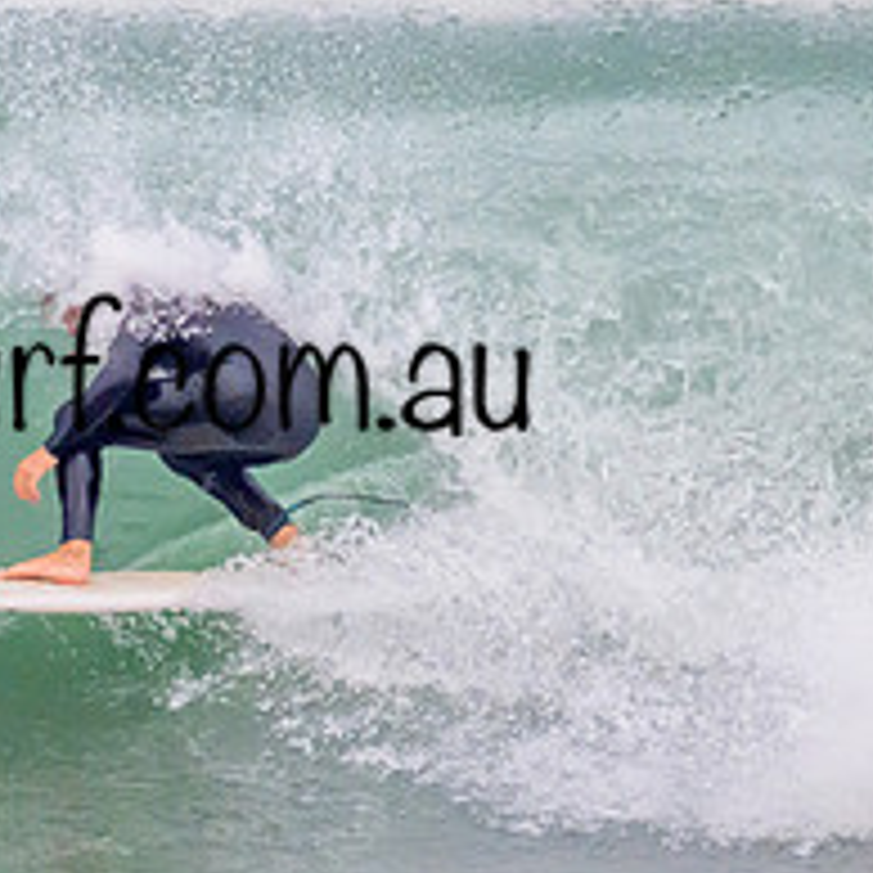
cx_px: 54
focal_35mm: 2127
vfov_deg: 0.8
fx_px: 60689
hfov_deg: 0.8
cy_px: 326
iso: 4500
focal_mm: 800
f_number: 11
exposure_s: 1/2000
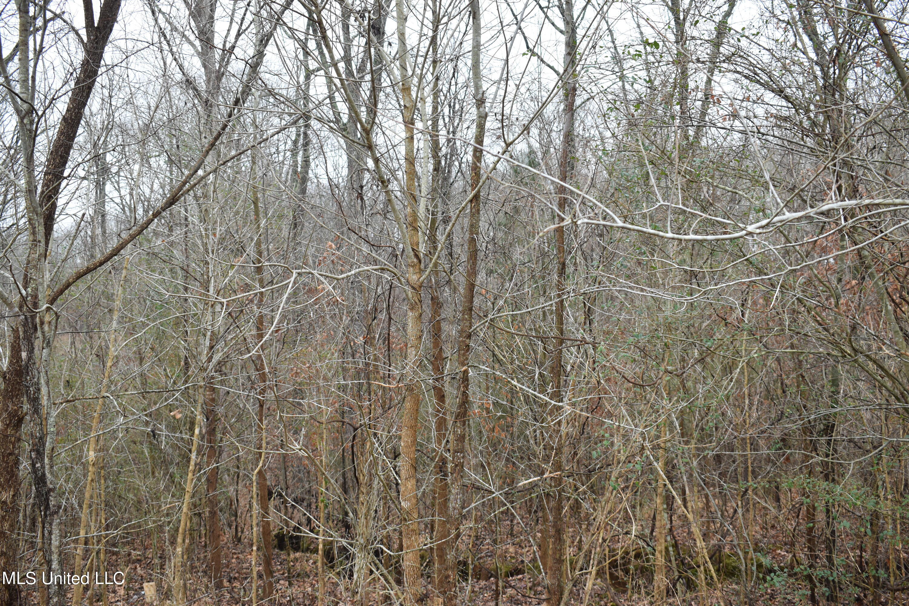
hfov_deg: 51.3
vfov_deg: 35.5
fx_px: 947
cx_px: 454
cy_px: 303
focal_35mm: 38
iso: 400
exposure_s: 1/60
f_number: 6.3
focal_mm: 25
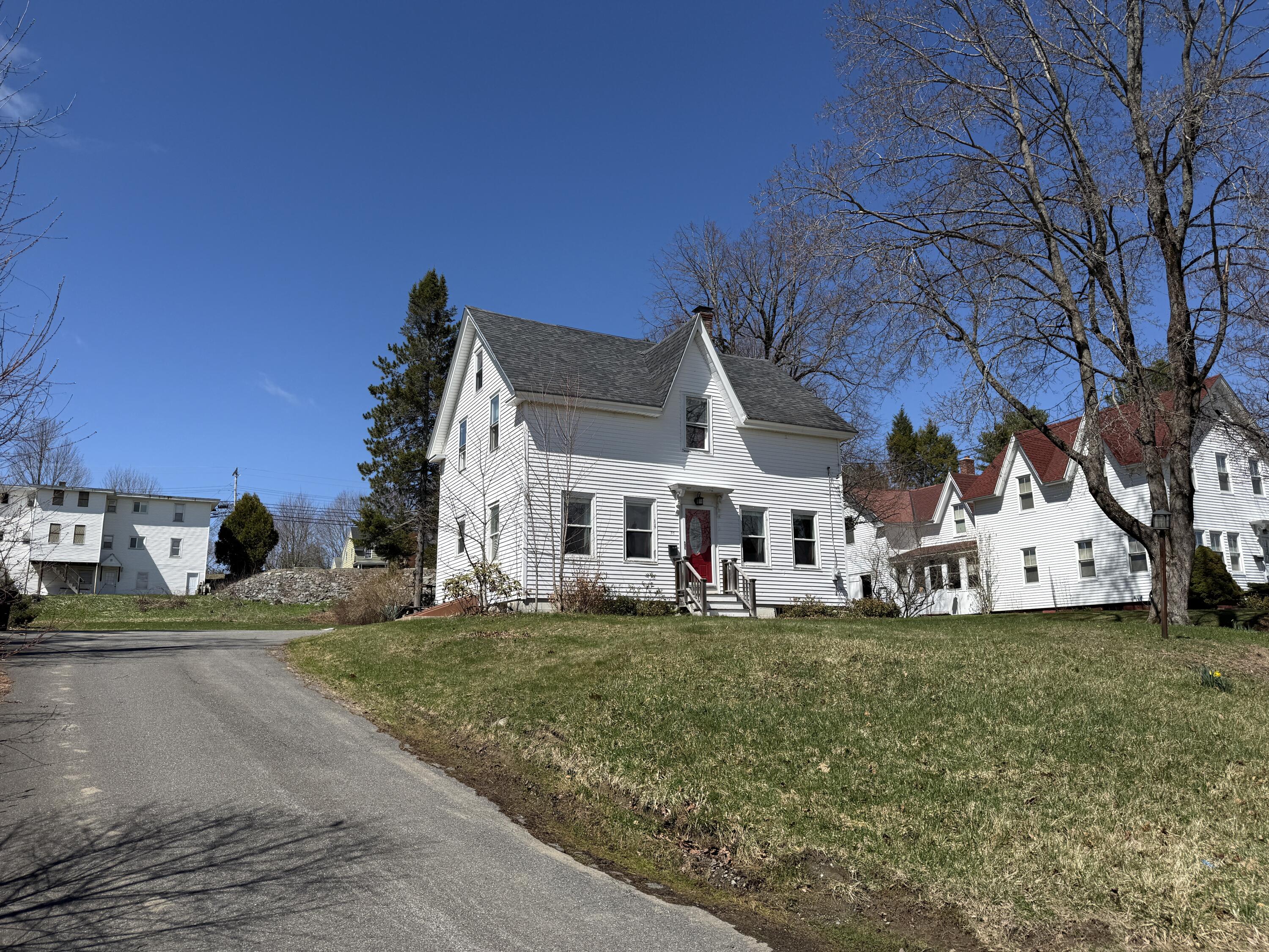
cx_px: 634
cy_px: 476
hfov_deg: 71.6
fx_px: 880
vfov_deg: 56.8
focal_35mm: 24
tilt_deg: +13.1
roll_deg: +0.5
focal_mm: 6.76
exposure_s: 1/6173
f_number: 1.78
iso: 80
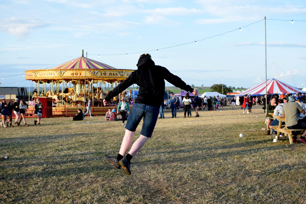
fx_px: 446
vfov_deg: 25.8
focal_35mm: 52
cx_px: 153
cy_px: 102
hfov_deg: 37.9
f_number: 4
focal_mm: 35
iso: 450
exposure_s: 1/1000
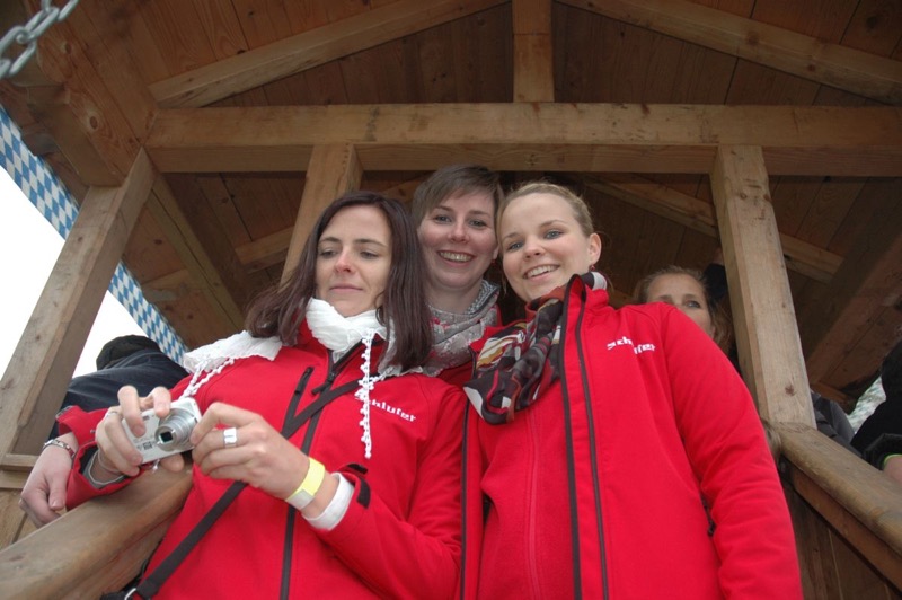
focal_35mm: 27
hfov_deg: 67.4
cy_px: 300
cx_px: 451
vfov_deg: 47.9
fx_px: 676
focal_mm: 18
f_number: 3.5
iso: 400
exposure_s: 1/320
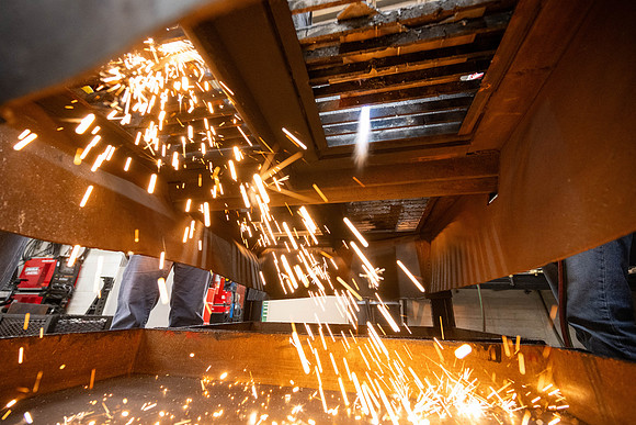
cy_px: 212
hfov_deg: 104.2
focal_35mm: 14
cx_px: 318
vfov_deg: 81.2
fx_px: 247
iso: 2500
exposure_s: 1/125
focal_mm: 14
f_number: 4
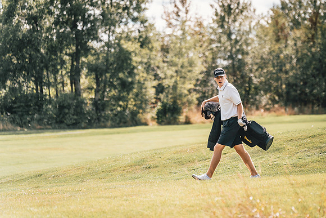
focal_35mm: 203
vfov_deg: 6.8
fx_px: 1837
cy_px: 103
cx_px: 220
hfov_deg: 10.1
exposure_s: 1/1600
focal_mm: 150
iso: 100
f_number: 2.8
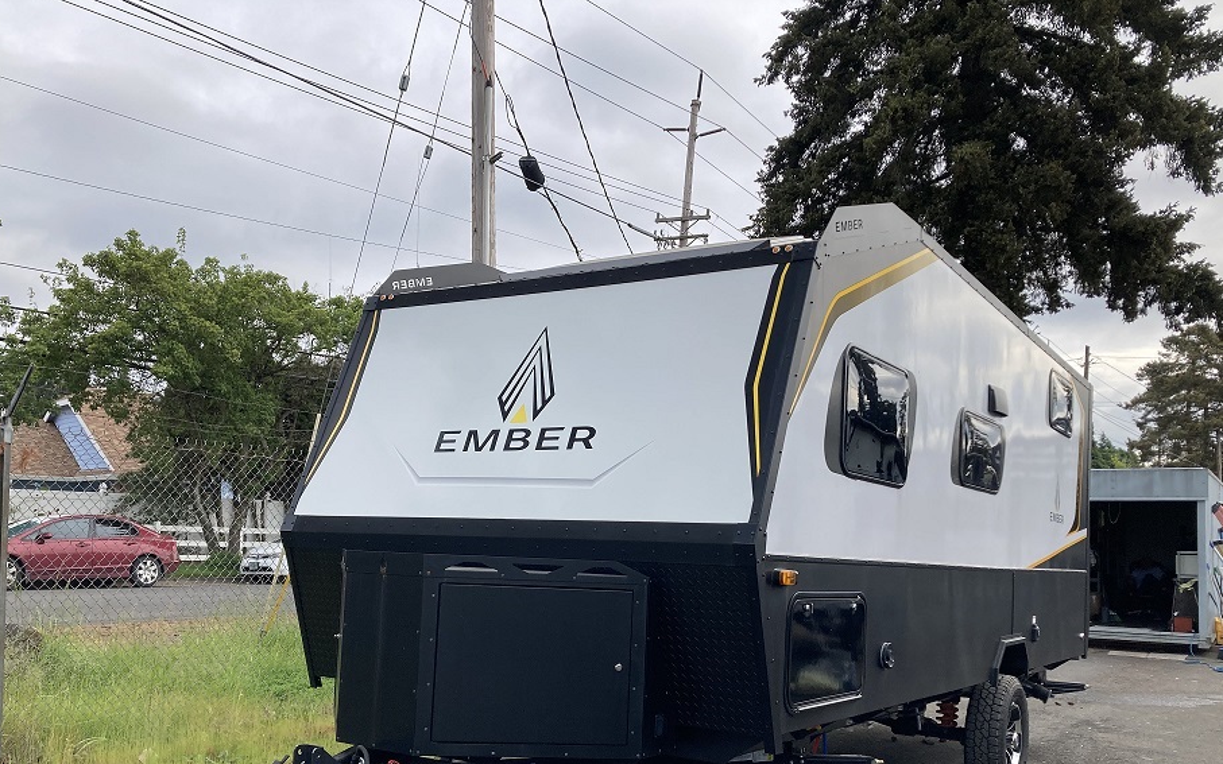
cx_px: 603
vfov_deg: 38.0
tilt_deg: +1.4
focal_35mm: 33
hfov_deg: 58.1
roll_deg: -1.4
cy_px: 501
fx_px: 1100
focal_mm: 3.99
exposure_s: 1/1116
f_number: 1.8
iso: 20
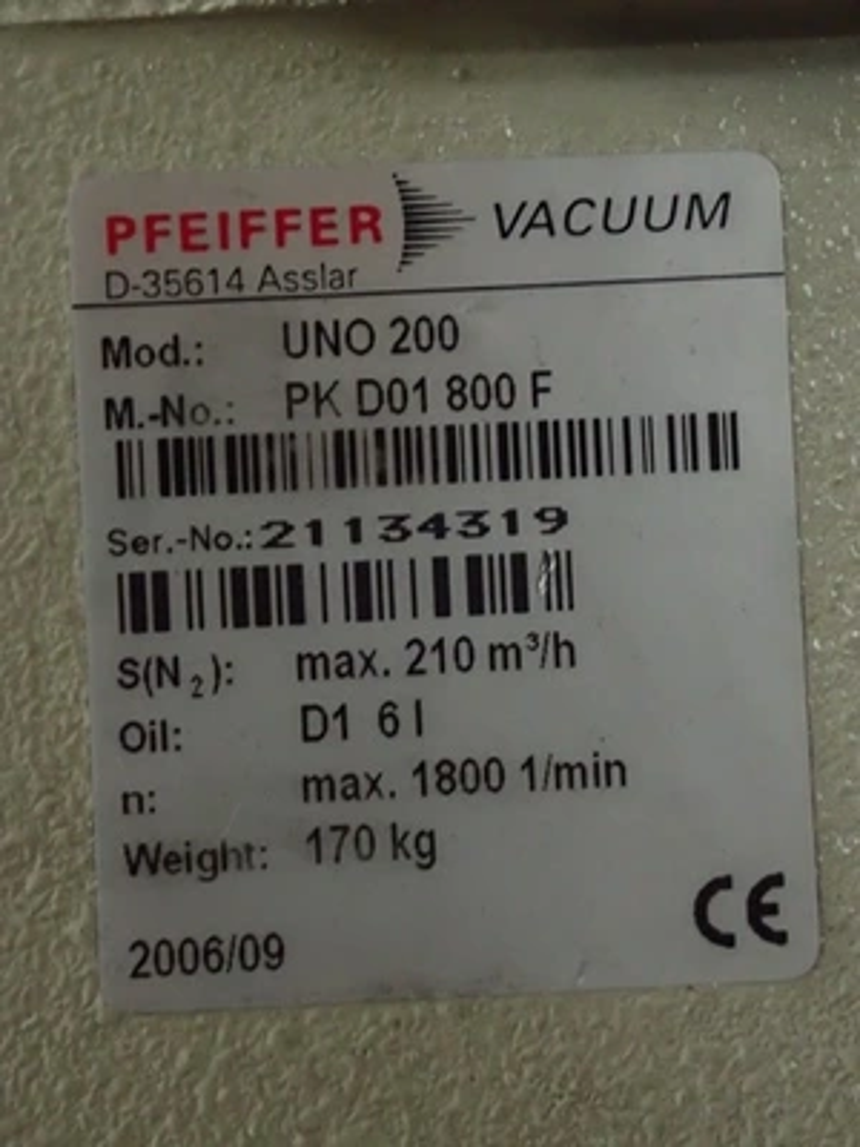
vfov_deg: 29.8
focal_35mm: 65
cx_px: 430
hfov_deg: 22.6
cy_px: 574
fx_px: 2153
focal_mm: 11.78
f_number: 3.8
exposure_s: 1/13
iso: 1600
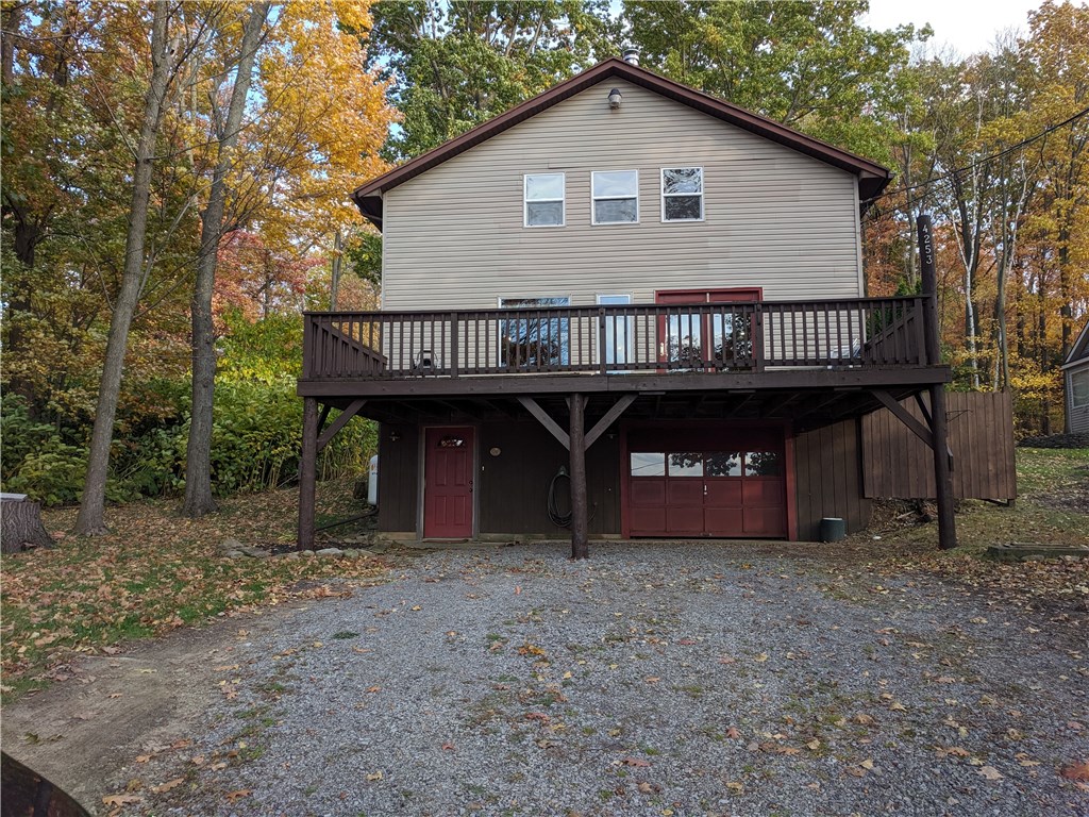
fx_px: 818
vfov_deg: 53.1
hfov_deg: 67.3
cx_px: 544
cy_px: 408
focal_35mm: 26
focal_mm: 4.67
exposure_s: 1/461
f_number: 2
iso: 61
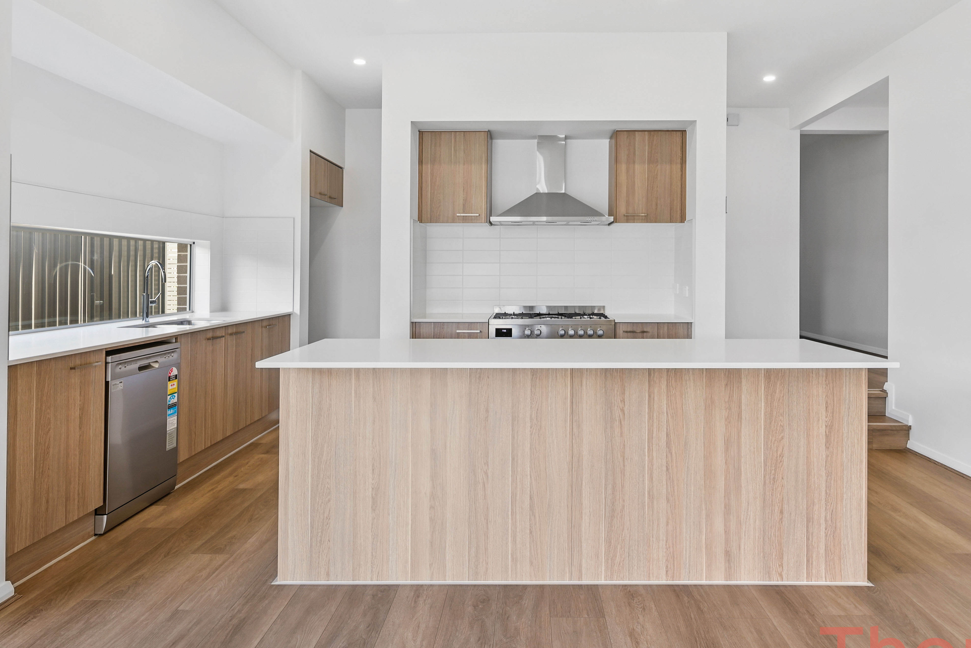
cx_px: 548
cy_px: 304
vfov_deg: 57.2
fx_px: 594
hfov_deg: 78.2
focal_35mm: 22
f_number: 7.1
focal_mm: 14
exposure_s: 1/2.5
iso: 100
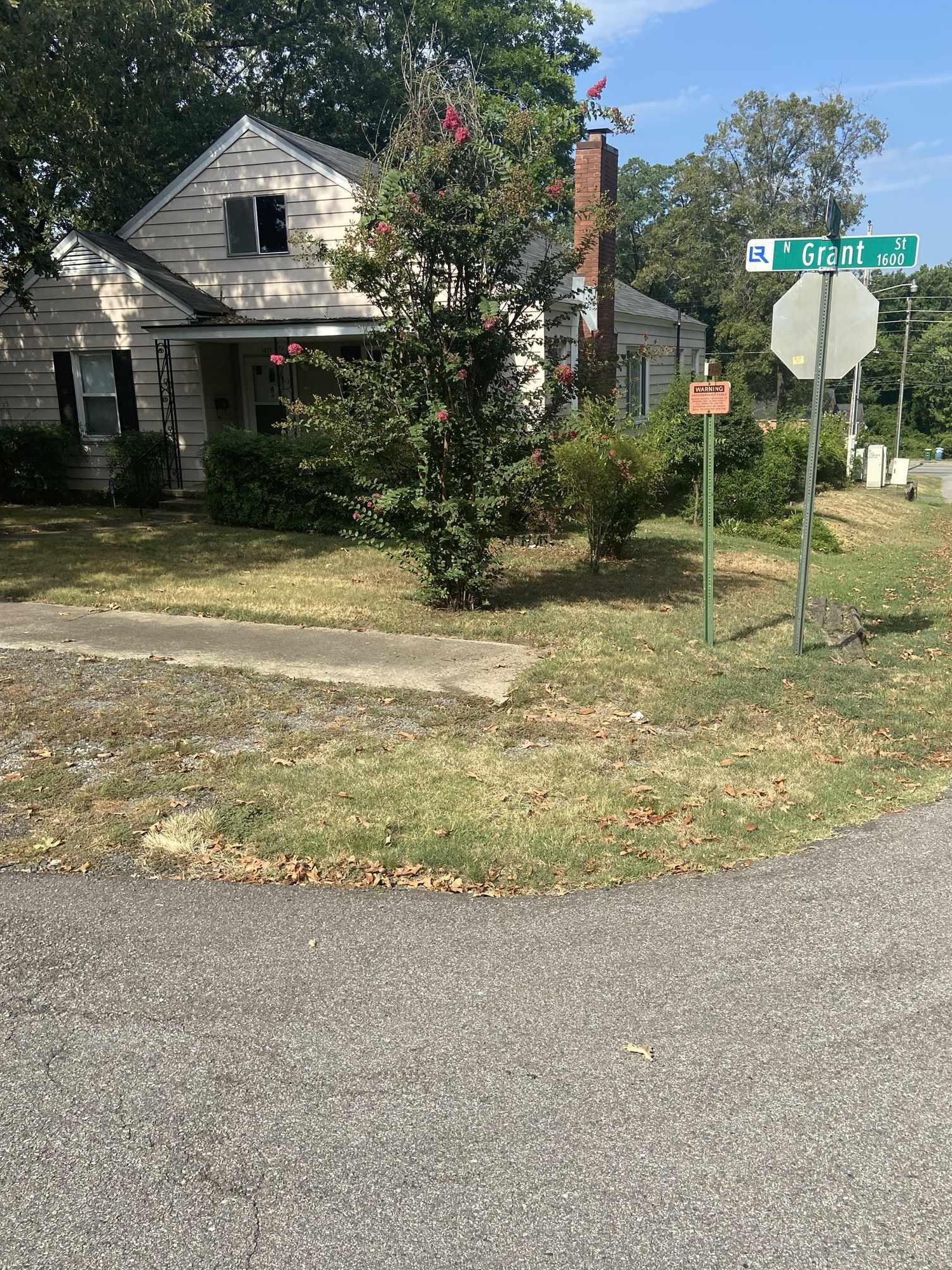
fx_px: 1100
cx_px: 527
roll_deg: +1.4
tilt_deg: -13.1
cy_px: 645
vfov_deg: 60.0
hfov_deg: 46.7
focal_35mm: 30
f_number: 1.8
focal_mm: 4.25
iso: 32
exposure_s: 1/2268
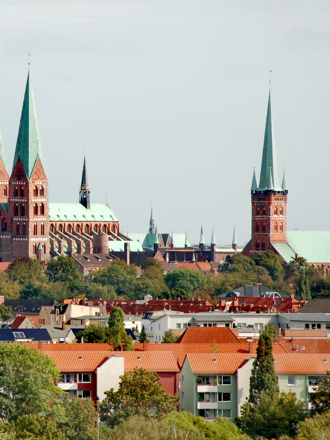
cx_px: 19
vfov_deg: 6.1
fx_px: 4143
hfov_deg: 4.6
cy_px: 220
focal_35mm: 326
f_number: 5.6
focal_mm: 150
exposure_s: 1/640
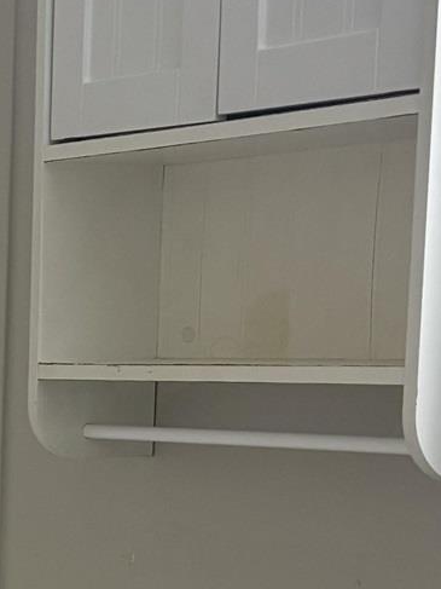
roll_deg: -0.6
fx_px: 2090
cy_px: 763
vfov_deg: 15.3
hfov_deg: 11.6
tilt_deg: -12.8
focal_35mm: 123
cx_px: -214
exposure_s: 1/60
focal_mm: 5.96
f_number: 1.6
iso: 200
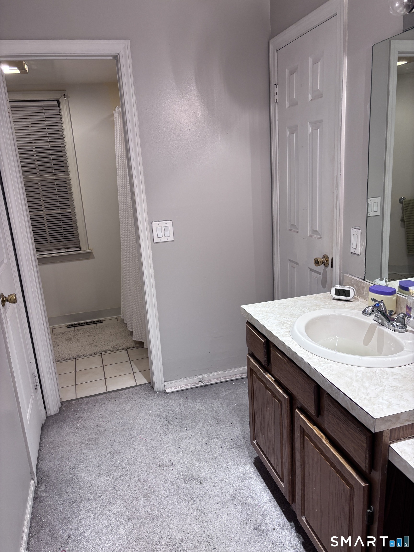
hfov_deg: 53.1
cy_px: 276
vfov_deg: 67.3
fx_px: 415
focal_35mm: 26
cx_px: 207
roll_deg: +2.5
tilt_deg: -16.3
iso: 100
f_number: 1.6
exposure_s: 1/60
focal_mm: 5.96
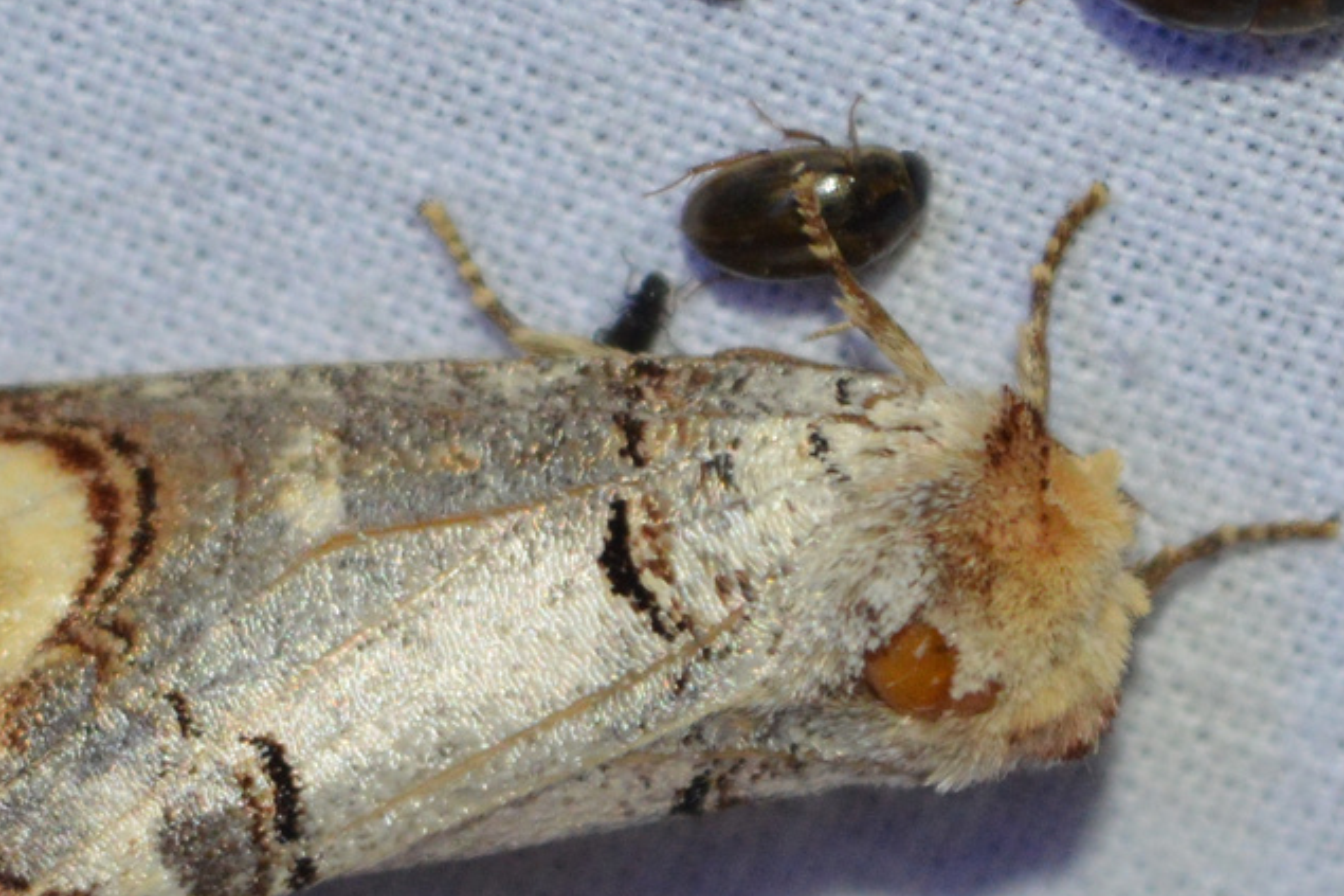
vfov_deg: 11.0
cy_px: 652
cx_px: 451
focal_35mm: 125
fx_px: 4656
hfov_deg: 16.4
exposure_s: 1/60
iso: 900
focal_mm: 55
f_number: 5.6
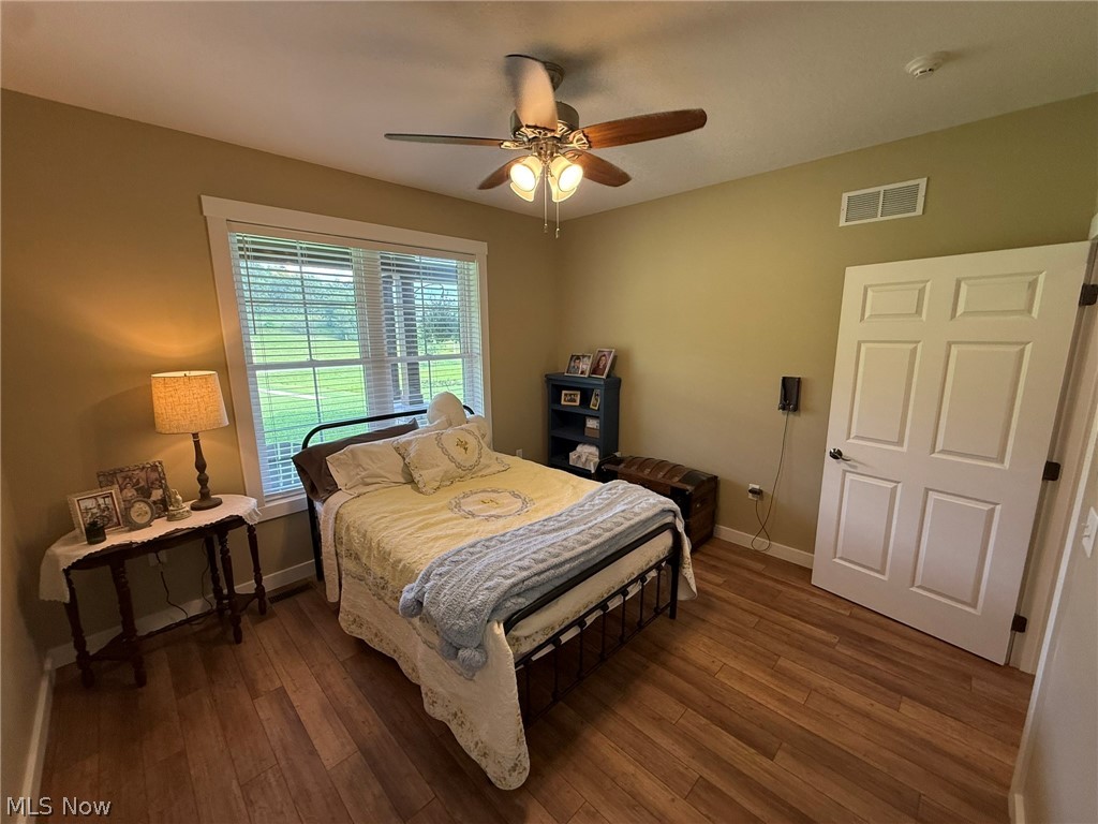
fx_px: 444
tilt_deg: -9.9
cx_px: 549
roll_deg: +0.2
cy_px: 412
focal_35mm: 14
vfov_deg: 85.7
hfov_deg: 102.1
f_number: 2.2
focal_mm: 2.22
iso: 200
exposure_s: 1/120
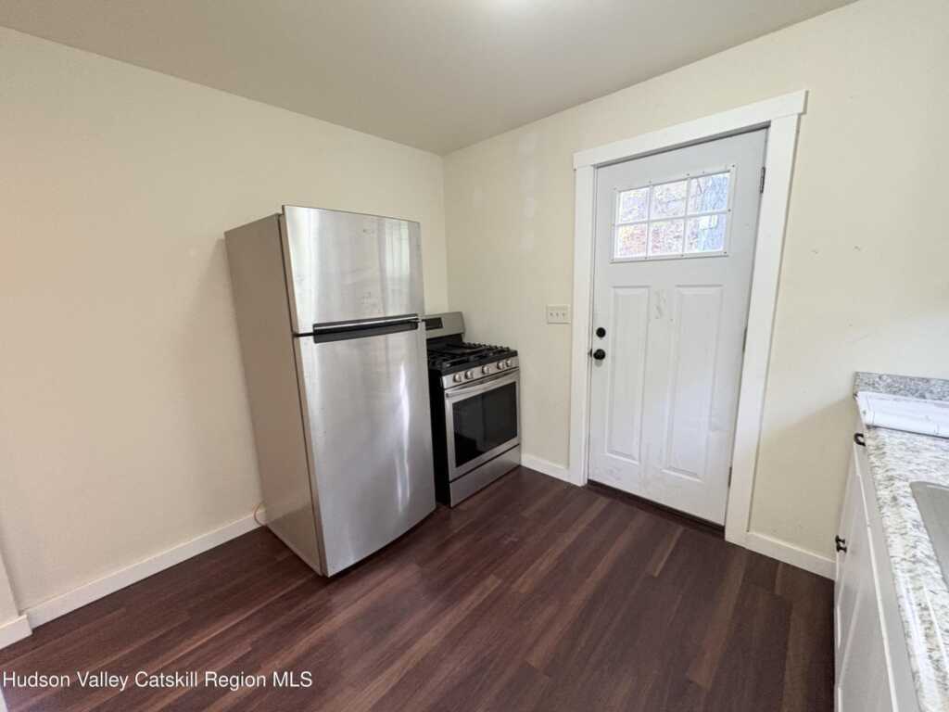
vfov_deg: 85.7
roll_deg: +1.8
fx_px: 384
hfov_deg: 102.1
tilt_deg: -10.8
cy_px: 356
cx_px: 474
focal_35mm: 14
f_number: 2.2
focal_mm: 2.22
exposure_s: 1/60
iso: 640
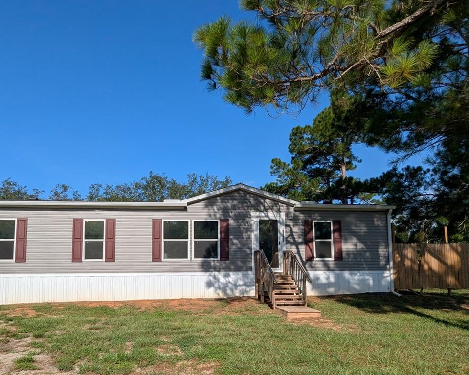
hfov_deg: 65.8
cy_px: 235
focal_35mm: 26
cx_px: 206
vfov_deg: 54.3
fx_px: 361
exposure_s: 1/3597
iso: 56
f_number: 2.2
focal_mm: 2.35
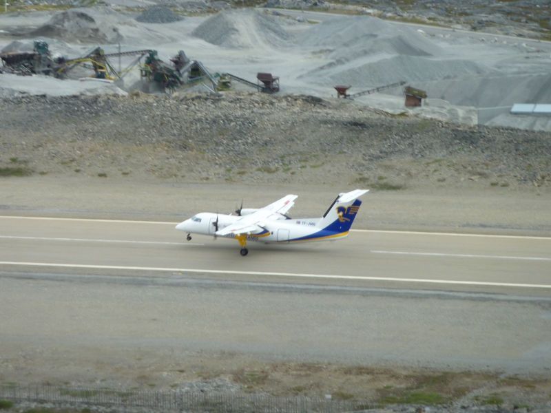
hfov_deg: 7.1
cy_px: 206
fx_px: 4425
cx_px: 276
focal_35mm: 278
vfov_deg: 5.3
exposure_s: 1/200
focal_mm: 45.7
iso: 80
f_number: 4.8
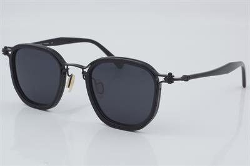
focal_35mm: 82
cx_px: 125
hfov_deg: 24.6
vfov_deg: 16.5
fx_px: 572
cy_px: 83
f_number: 32
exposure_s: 1/4
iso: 100
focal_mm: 55
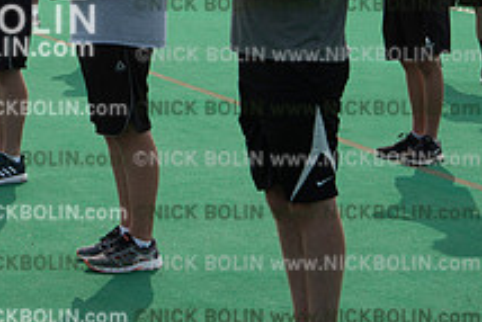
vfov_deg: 9.1
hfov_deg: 13.5
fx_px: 1996
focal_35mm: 149
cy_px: -48
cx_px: -47
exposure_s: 1/640
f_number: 5.6
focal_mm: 55
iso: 125
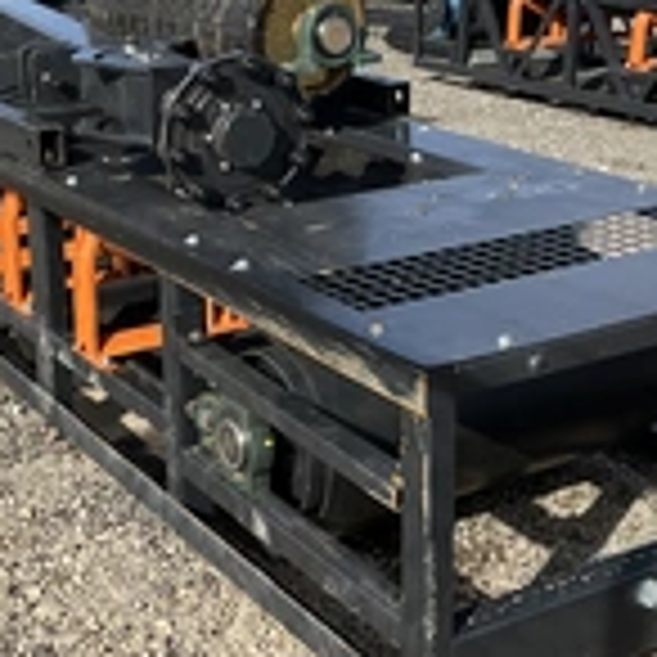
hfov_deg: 24.6
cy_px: 238
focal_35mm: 70
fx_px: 1503
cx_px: 284
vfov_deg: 24.6
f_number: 1.8
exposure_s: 1/1098
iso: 25
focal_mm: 3
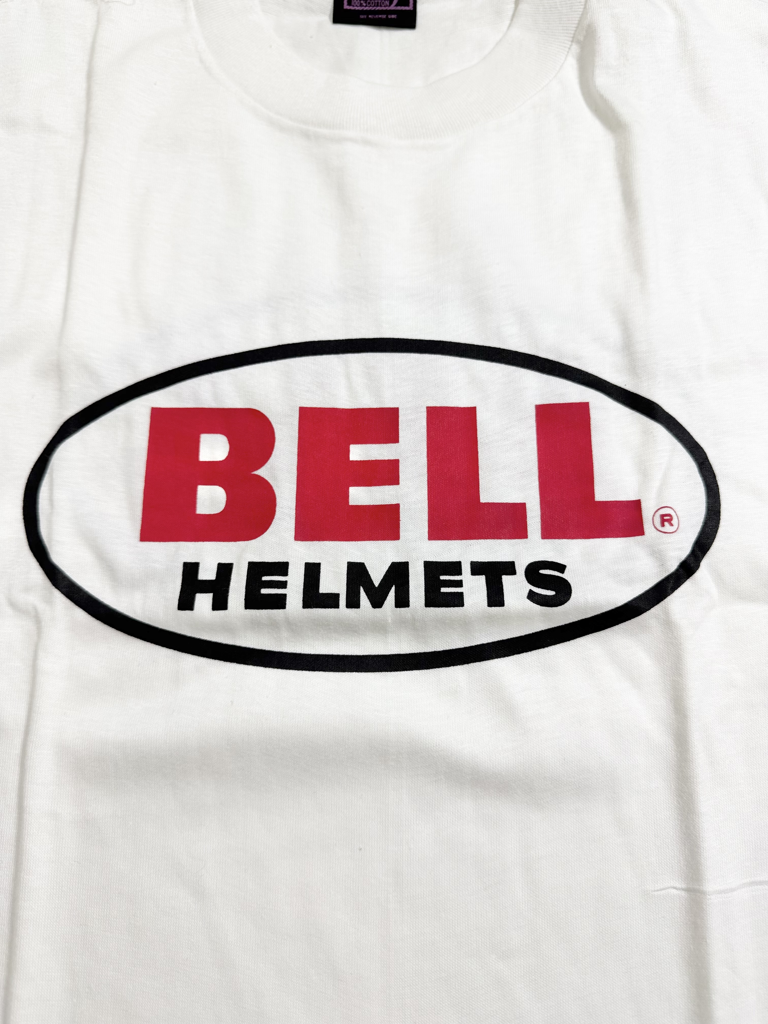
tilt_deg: -77.0
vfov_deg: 71.6
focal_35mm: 24
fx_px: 710
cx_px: 384
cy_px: 512
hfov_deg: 56.8
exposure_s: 1/100
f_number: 1.78
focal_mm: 6.76
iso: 100
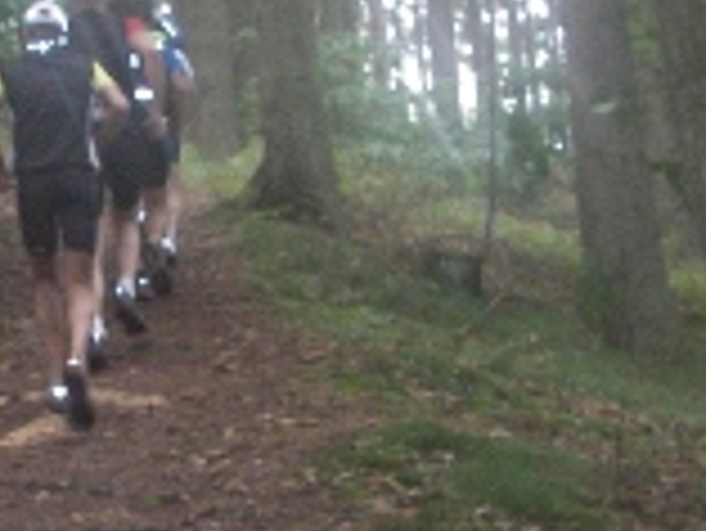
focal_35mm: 97
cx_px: 54
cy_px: 432
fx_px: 1980
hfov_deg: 19.8
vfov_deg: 15.2
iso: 200
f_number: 3.3
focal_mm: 6.3
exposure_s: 1/30
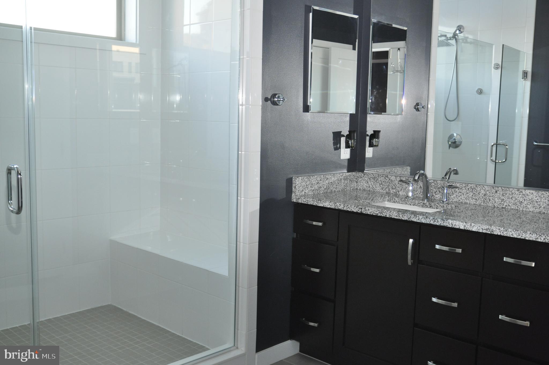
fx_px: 548
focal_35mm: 36
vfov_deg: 36.8
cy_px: 182
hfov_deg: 53.2
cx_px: 274
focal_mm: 24
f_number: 4
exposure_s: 1/60
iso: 800
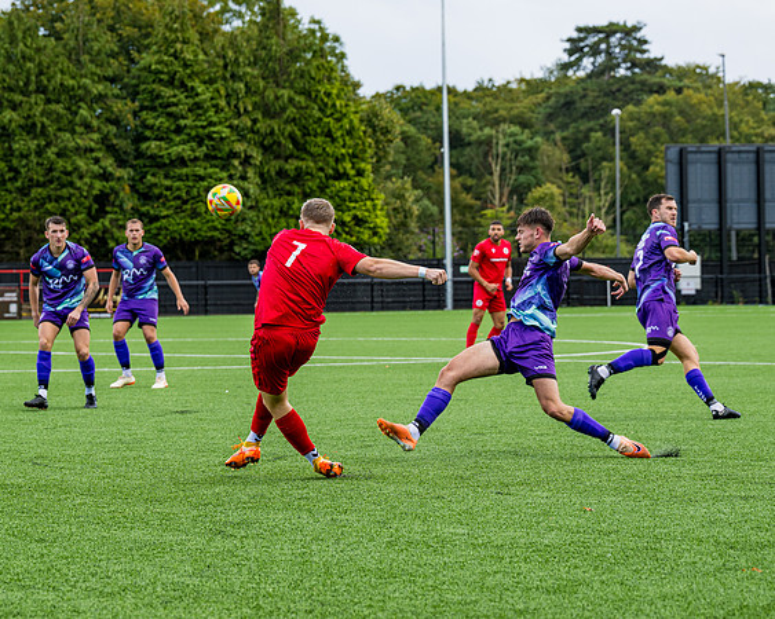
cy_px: 314
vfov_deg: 13.1
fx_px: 2699
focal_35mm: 118
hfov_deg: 16.3
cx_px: 316
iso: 200
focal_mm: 95
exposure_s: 1/500
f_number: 5
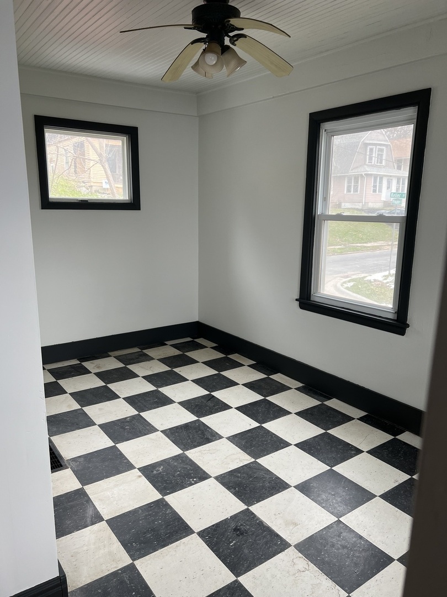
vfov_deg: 67.3
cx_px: 224
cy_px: 298
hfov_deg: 53.1
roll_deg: -0.5
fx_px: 448
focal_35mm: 26
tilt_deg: -11.8
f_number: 1.5
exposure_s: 1/121
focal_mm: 5.7
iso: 50
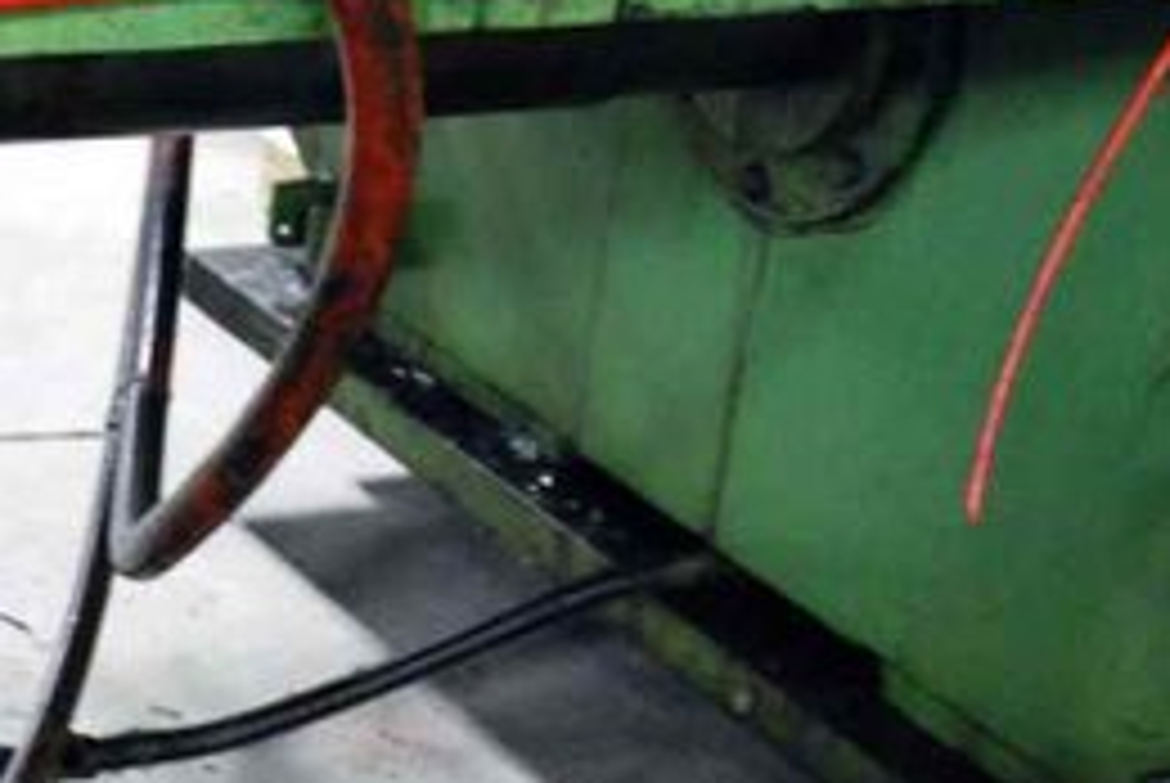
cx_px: -364
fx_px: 3759
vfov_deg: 11.9
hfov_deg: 16.7
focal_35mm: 116
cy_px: 506
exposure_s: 1/8
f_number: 4
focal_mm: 25
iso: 1600
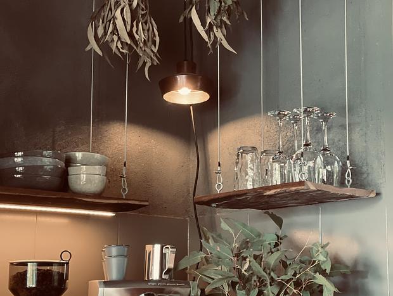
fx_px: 728
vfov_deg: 23.0
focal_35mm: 64
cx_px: 196
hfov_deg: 30.2
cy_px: 148
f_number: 2.2
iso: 320
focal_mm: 7.5
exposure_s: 1/25
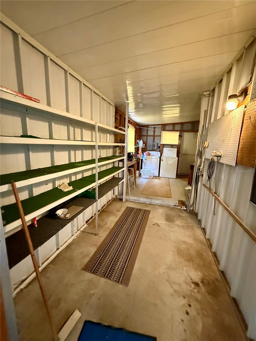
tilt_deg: -9.8
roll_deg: -2.9
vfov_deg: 102.1
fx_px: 138
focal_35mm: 14
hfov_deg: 85.7
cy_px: 170
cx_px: 128
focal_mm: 2.22
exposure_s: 1/60
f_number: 2.2
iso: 1250
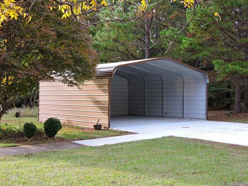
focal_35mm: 55
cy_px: 93
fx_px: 394
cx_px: 124
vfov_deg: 26.6
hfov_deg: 34.9
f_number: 4
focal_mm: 9.9
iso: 100
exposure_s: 1/80
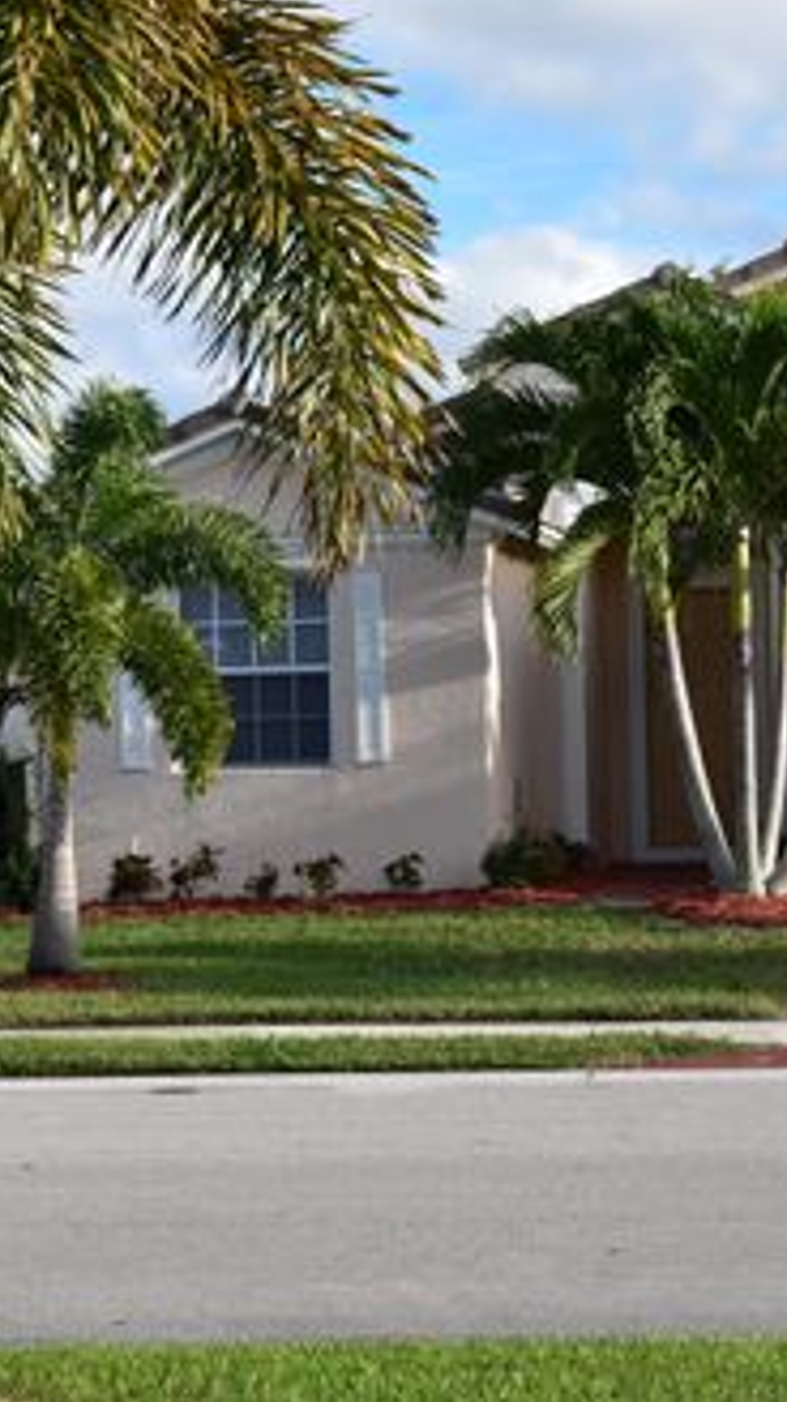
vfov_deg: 23.4
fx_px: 3383
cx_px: 825
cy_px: 703
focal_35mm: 91
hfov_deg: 13.1
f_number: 11
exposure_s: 1/400
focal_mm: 38
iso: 400
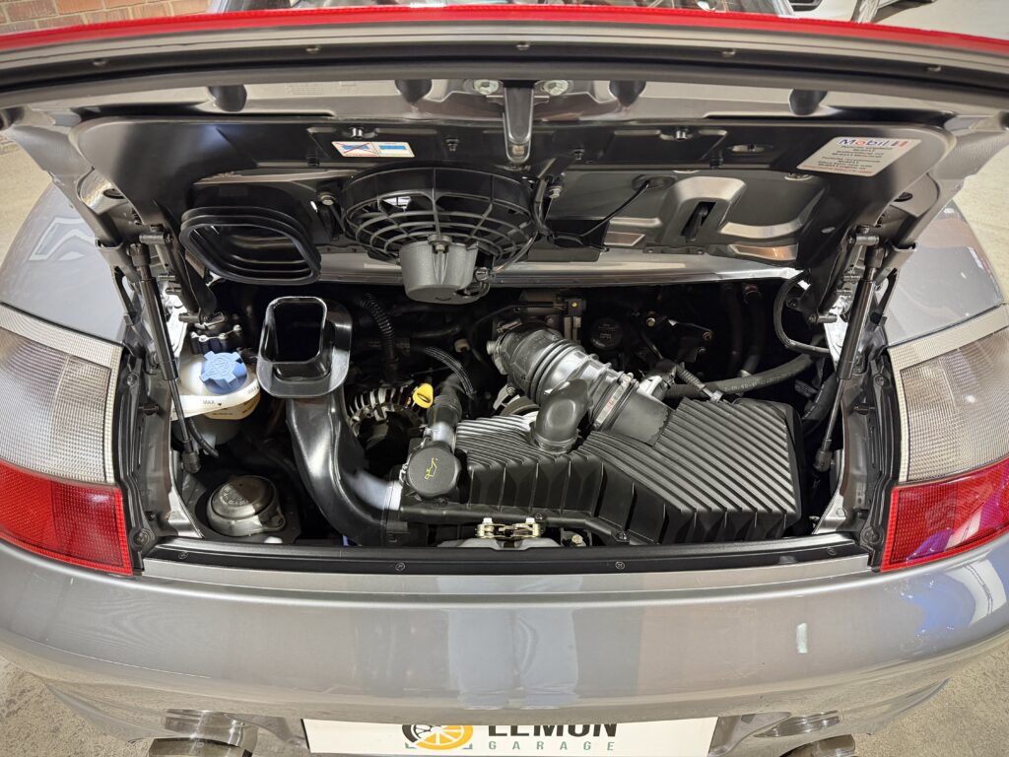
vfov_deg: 56.8
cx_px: 504
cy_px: 378
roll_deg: -0.5
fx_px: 700
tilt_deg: -36.3
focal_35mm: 24
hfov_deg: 71.6
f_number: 1.78
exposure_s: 1/33
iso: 800
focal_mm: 6.76
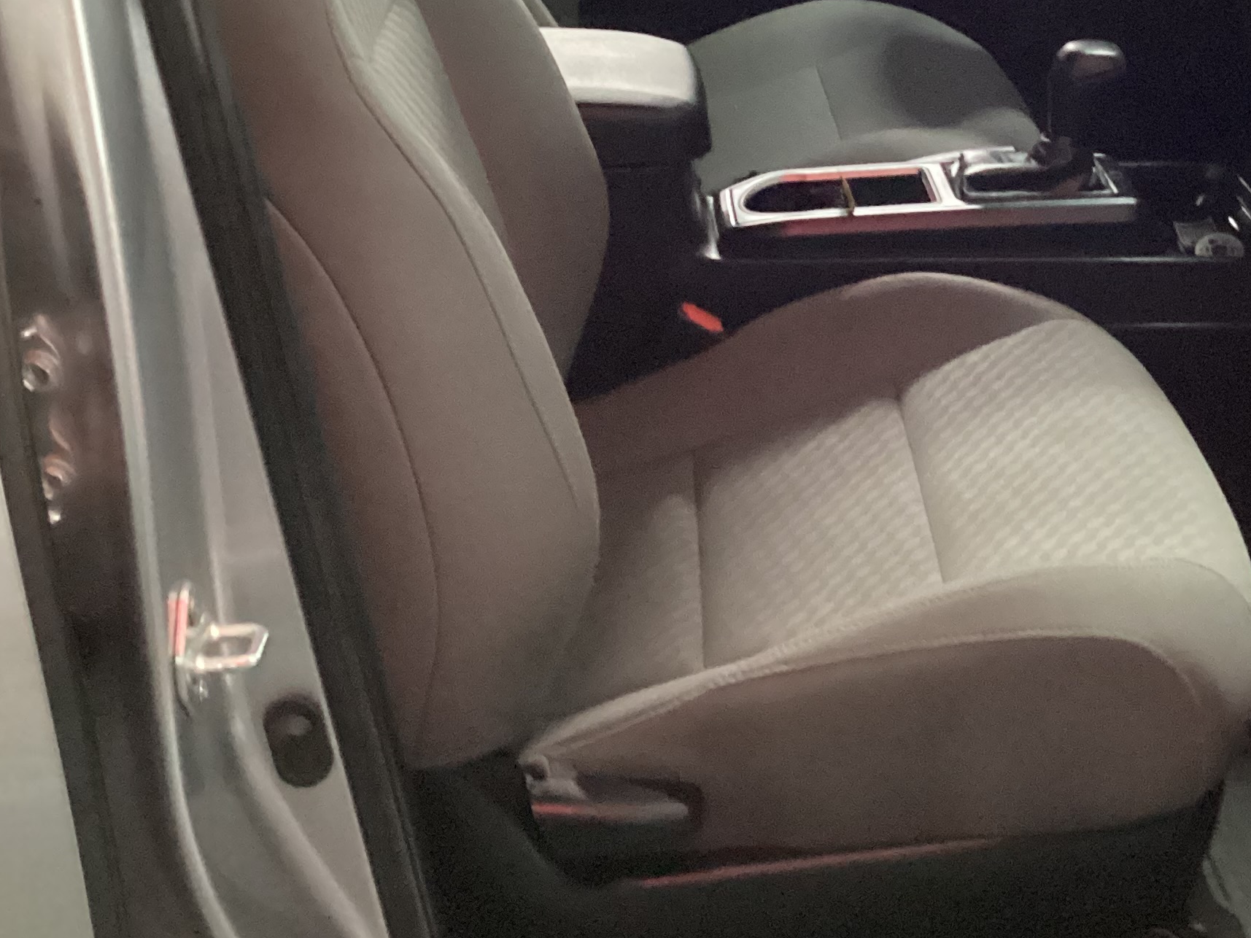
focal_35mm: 59
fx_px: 2132
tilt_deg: -21.0
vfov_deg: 24.1
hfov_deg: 32.2
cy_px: 85
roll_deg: +0.4
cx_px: 916
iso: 640
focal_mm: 3.3
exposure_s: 1/25
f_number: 2.4
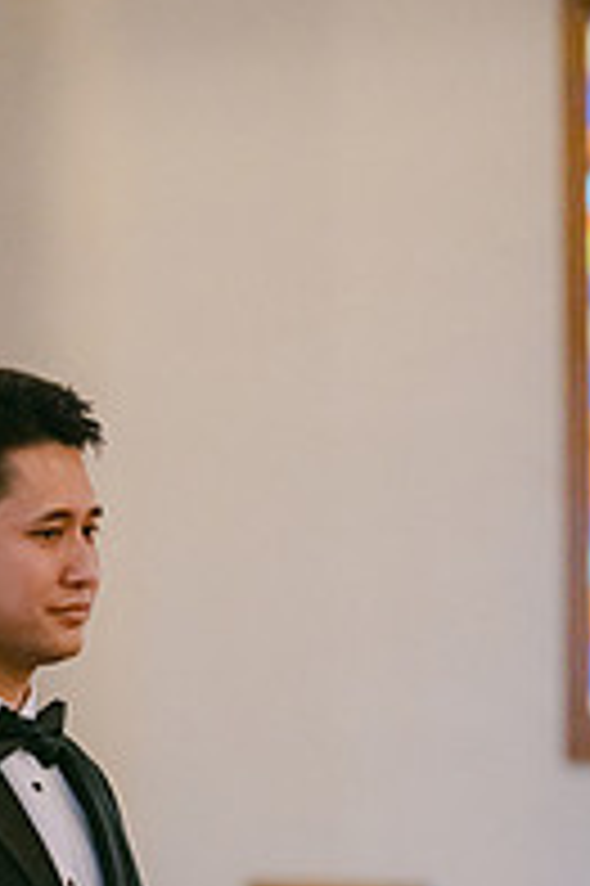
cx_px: 45
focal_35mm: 194
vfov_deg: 10.6
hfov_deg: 7.0
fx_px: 4777
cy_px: 783
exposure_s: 1/4000
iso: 6400
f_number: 1.8
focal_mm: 85
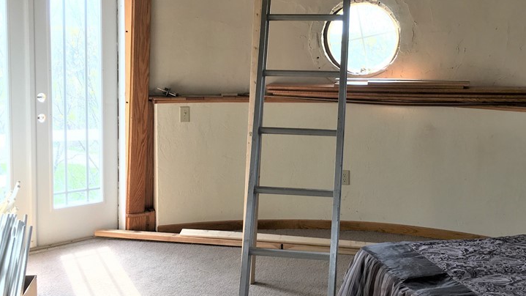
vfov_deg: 26.4
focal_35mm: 45
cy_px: 114
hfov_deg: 45.3
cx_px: 307
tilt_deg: -6.9
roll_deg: -1.4
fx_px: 627
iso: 32
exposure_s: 1/120
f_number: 2.2
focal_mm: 4.15
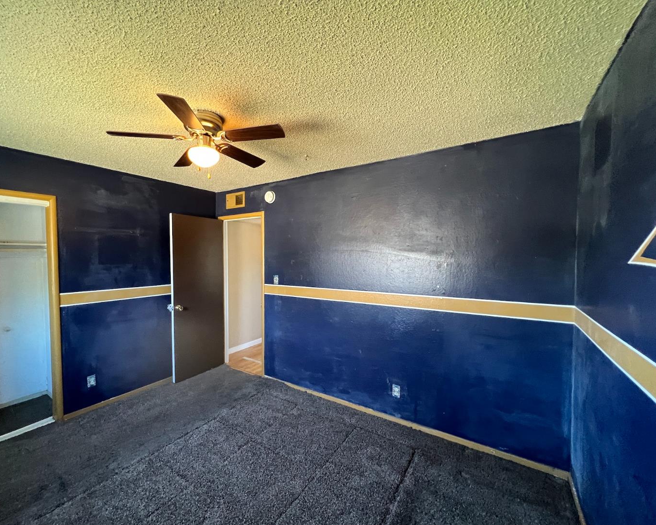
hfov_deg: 100.4
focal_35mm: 14
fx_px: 272
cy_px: 270
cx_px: 298
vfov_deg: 88.0
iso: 500
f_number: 1.8
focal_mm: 1.57
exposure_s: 1/60
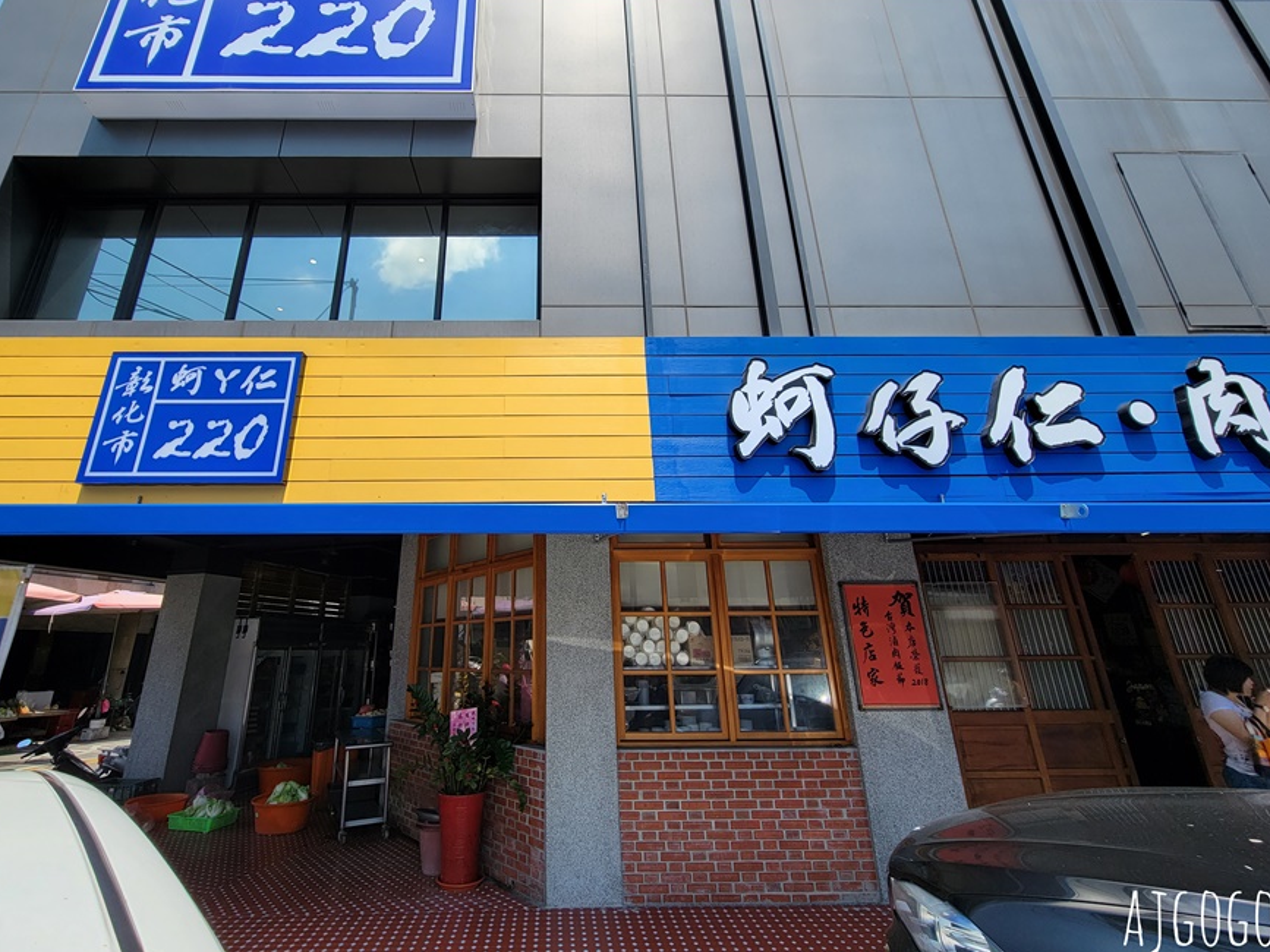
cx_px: 558
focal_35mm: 15
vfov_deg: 81.4
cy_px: 420
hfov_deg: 97.7
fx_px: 550
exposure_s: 1/1262
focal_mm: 2.2
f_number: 2.2
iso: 50
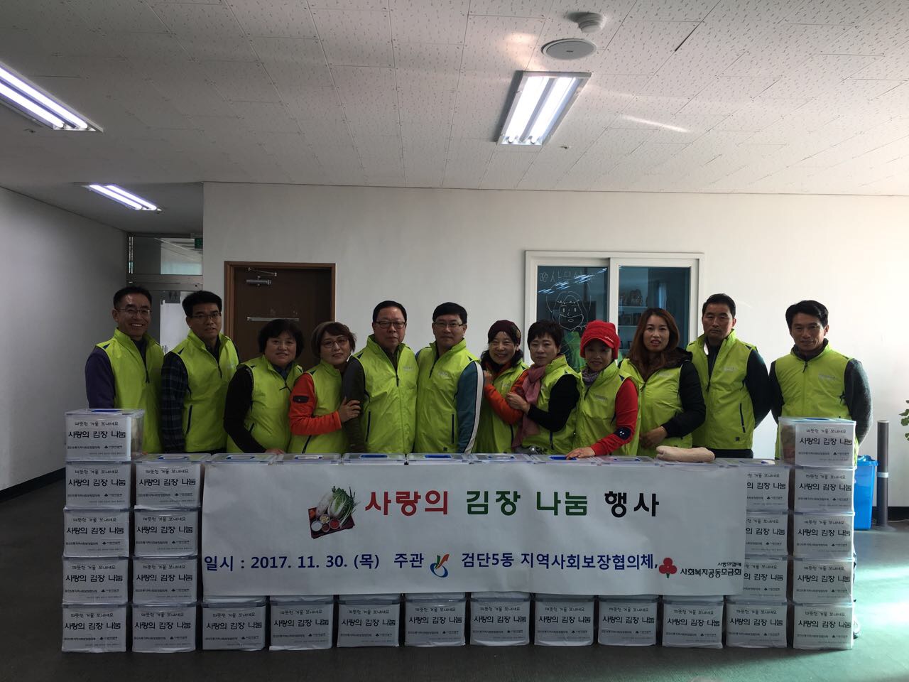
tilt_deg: -0.1
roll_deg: +0.2
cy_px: 341
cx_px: 454
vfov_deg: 48.2
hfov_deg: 61.7
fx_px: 762
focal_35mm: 29
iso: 25
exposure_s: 1/60
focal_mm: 4.15
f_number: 2.2
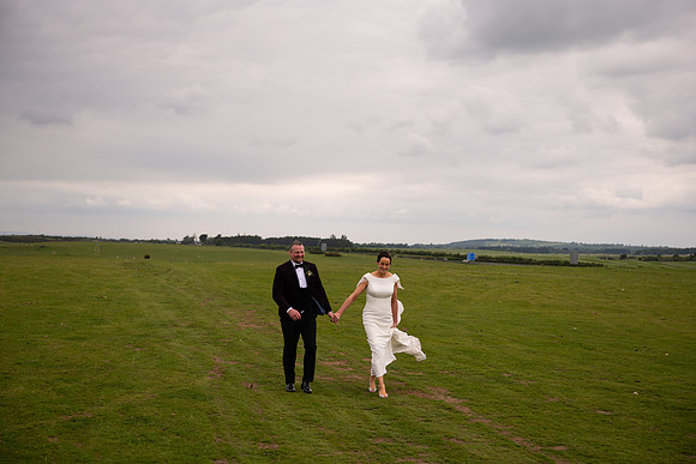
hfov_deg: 34.5
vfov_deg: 23.4
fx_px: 1122
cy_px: 232
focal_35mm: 58
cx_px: 348
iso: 64
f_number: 3.5
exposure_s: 1/320
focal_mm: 58
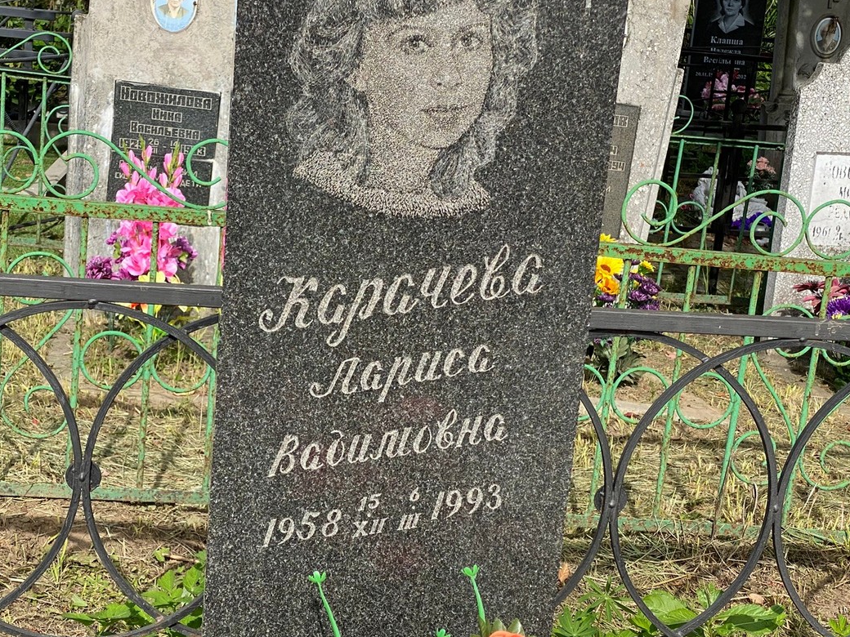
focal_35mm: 72
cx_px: 372
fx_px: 1768
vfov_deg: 20.4
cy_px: 412
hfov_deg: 27.0
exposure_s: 1/1065
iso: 20
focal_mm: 6
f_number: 2
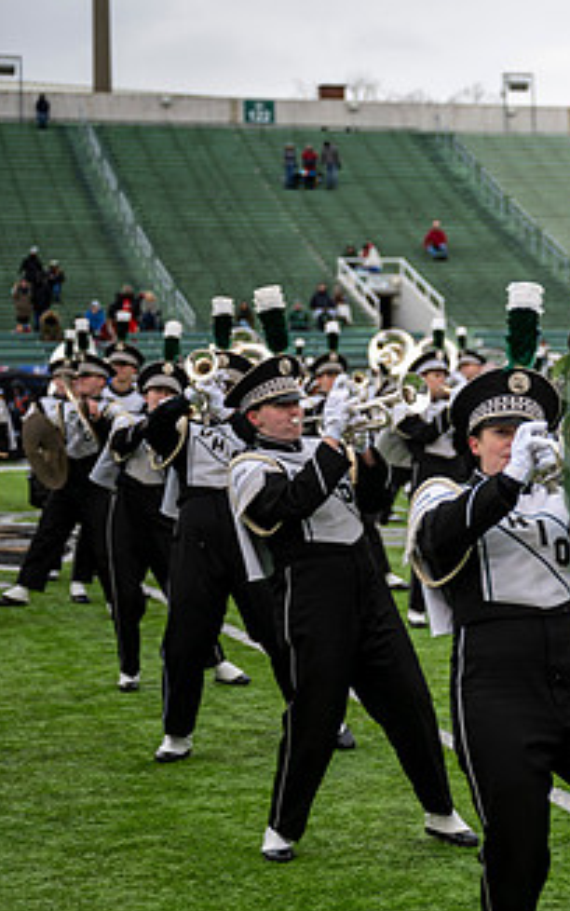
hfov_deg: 13.1
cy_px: 462
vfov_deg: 21.6
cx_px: 774
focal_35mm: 96
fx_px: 2384
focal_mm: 53
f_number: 2.8
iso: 100
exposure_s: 1/500
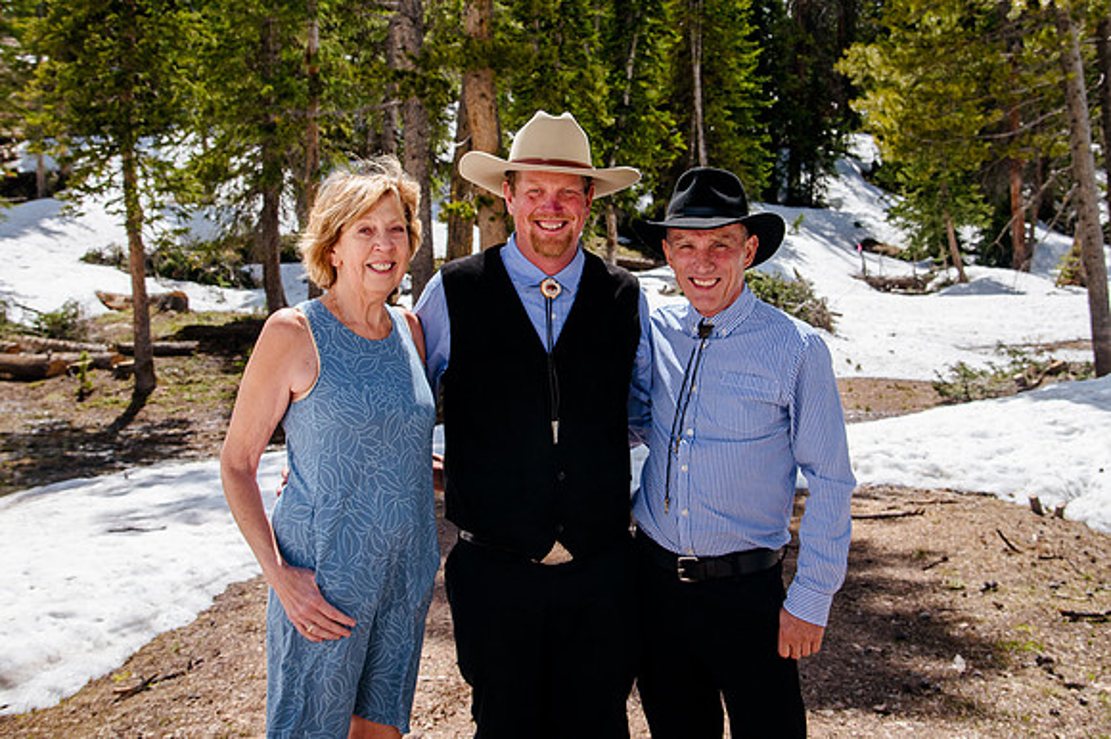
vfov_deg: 27.1
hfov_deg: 39.9
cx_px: 552
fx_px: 1530
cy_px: 268
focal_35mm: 50
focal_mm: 38
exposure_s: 1/320
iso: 400
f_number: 7.1
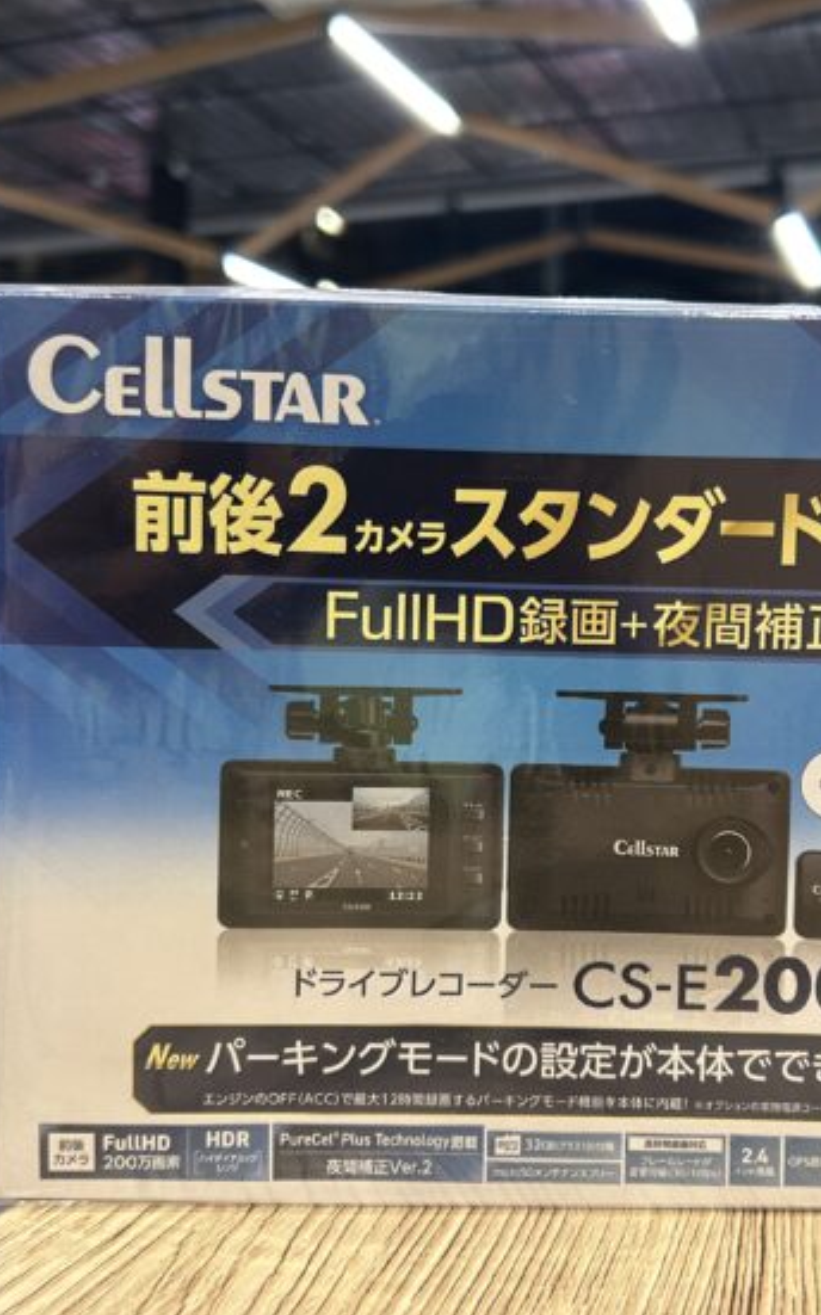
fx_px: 1326
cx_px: 506
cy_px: 660
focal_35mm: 37
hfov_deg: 34.3
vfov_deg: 52.8
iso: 250
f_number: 1.5
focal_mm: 5.7
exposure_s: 1/50
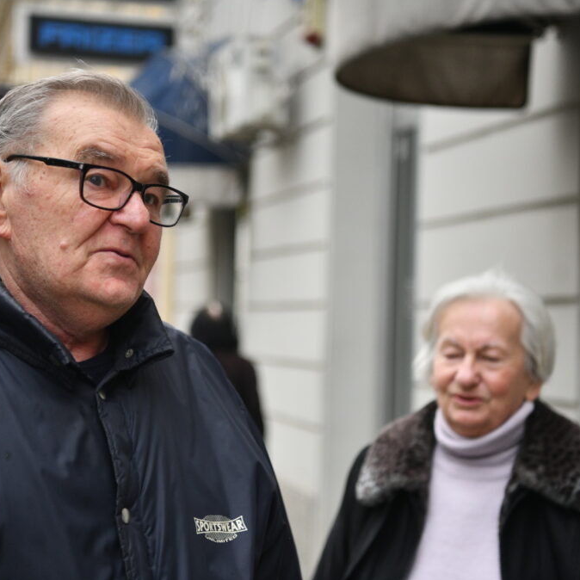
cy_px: 292
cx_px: 249
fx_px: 1346
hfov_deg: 24.3
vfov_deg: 24.3
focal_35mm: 71
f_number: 2.8
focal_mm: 55
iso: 800
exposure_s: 1/5000
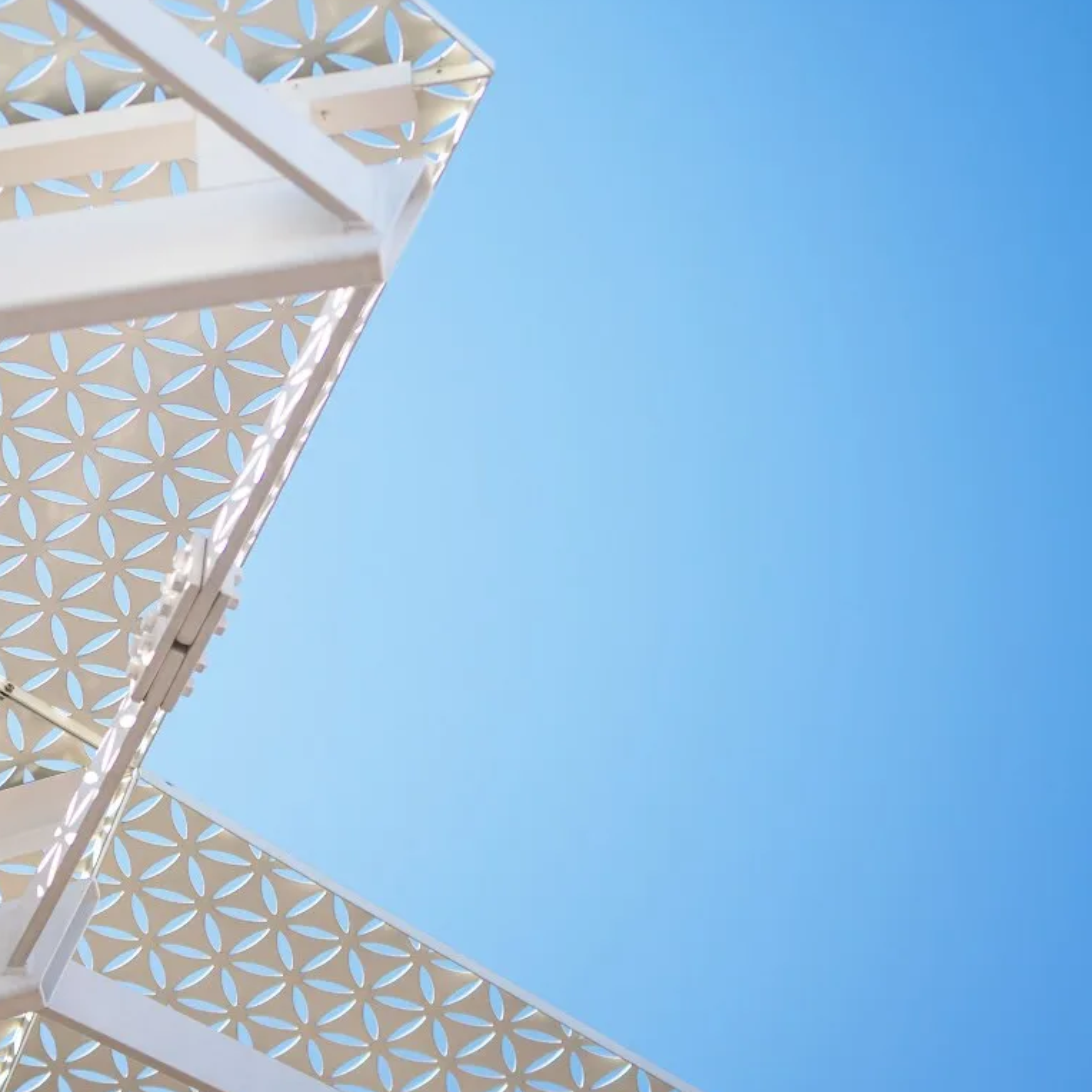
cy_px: 324
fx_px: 3176
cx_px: 436
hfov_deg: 19.5
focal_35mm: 89
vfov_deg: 19.4
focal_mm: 50
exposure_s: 1/5000
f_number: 1.8
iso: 100
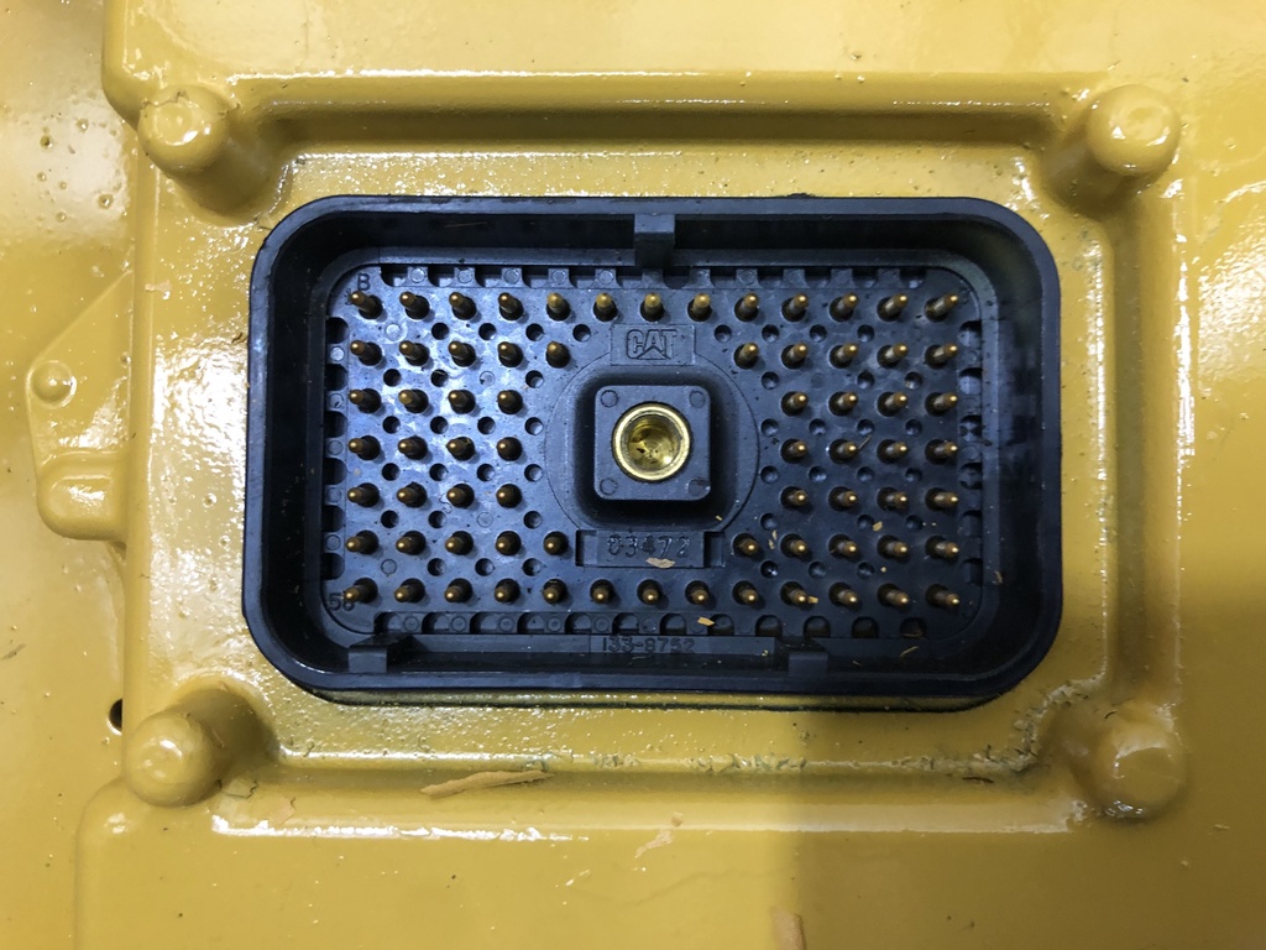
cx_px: 633
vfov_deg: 49.7
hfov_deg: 63.4
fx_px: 1024
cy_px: 475
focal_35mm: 28
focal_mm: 4
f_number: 1.8
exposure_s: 1/15
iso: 100
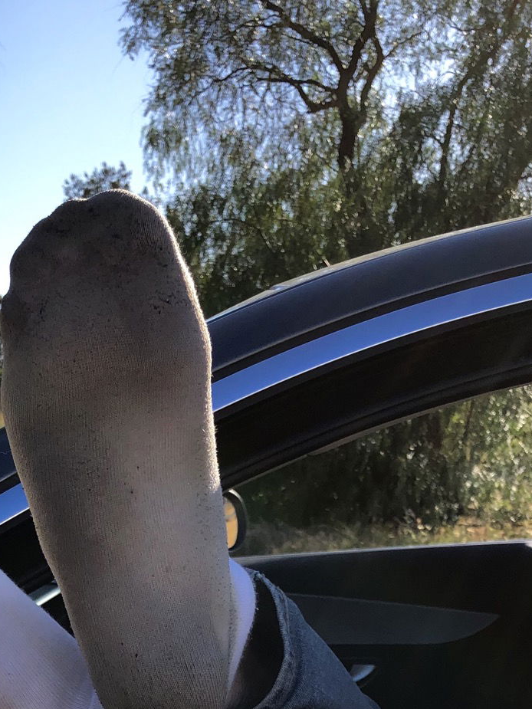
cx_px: 247
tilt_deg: -13.0
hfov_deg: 23.7
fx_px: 1270
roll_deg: +1.7
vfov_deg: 29.0
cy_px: 724
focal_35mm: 62
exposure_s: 1/1499
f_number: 1.8
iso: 20
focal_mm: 4
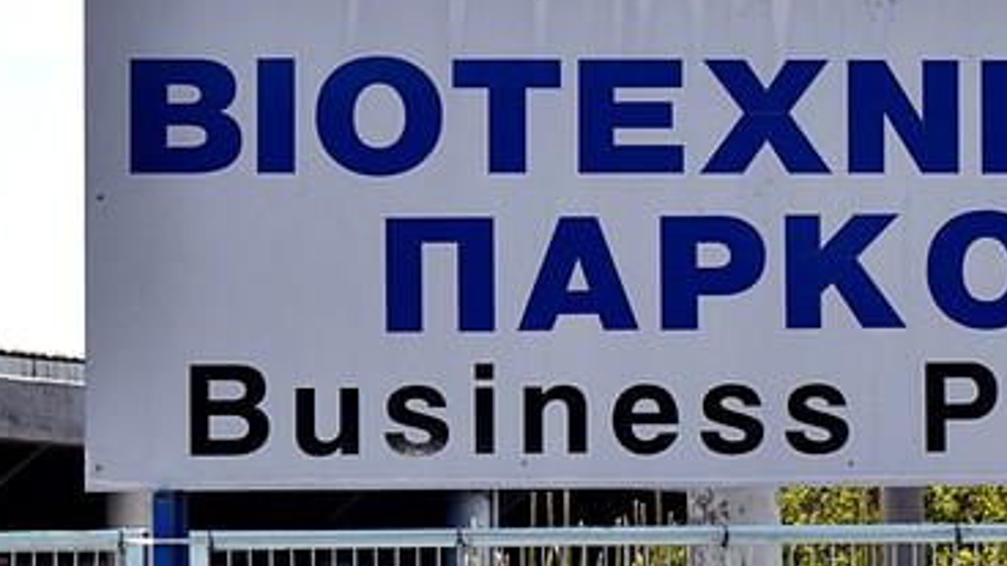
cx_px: 1037
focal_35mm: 256
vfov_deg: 4.7
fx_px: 6836
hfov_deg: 8.4
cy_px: 328
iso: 100
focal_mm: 50
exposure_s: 1/200
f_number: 13
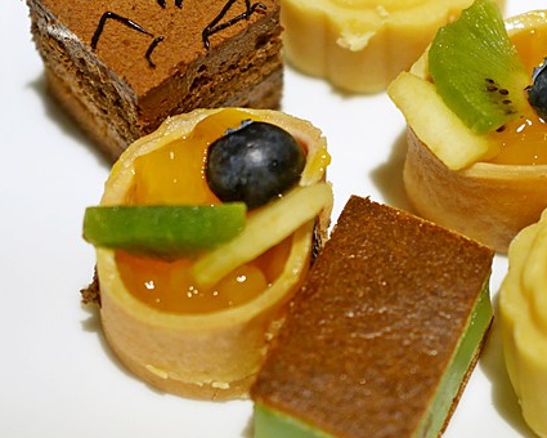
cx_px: 400
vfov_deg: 13.4
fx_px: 1862
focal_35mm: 115
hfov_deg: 16.6
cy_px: 164
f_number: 1.8
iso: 200
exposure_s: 1/250
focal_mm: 25
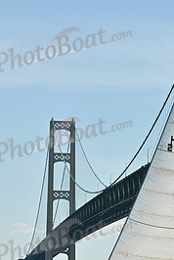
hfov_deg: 7.0
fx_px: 1417
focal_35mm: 196
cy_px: 175
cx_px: 183
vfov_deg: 10.5
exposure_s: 1/1000
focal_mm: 90
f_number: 11
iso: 320
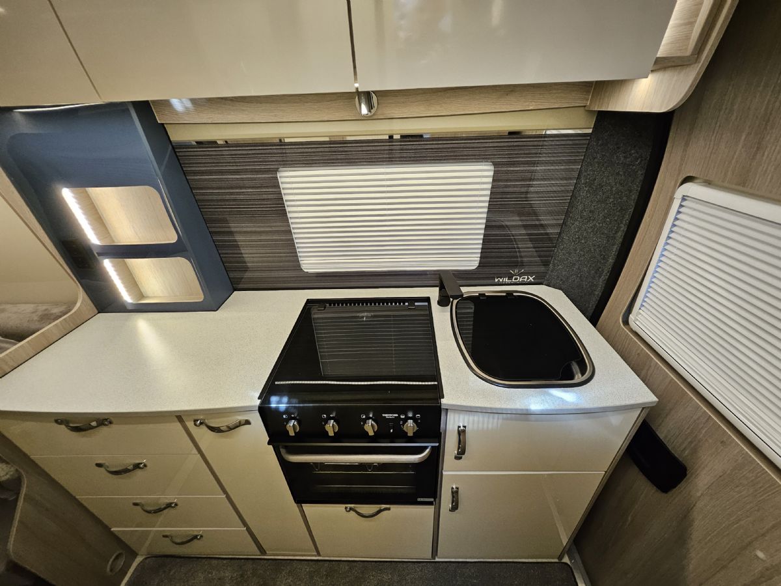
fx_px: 293
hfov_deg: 106.2
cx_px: 390
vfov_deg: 89.9
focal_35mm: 13
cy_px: 293
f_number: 2.2
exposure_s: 1/50
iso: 200
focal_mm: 1.7
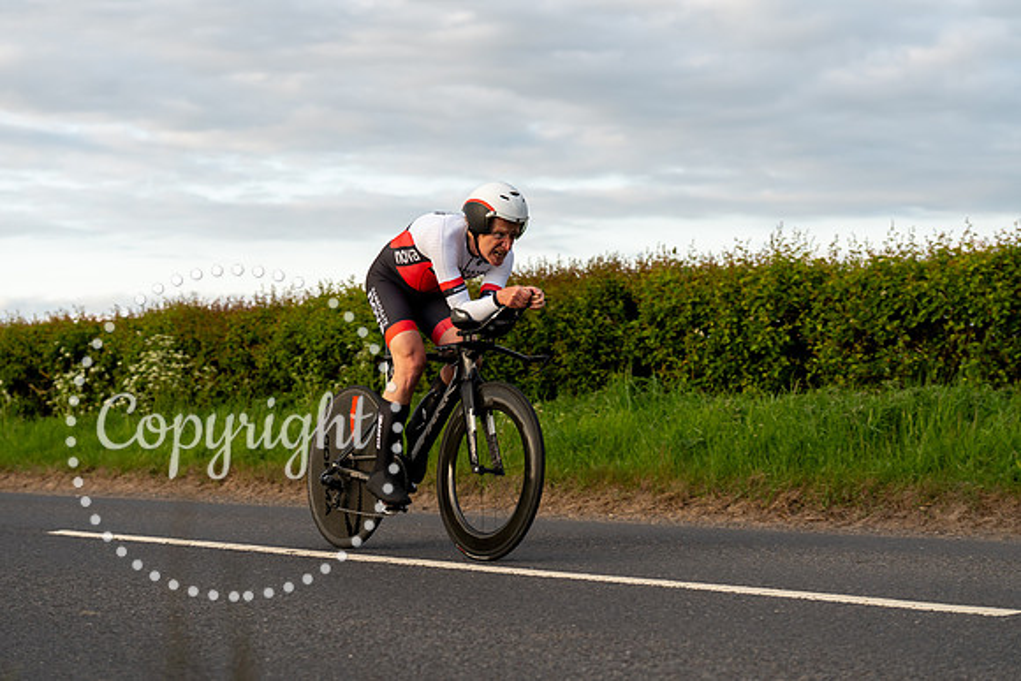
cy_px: 340
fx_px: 1986
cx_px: 510
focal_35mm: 70
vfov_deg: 19.5
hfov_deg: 28.8
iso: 500
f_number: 4
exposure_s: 1/1000
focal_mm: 70
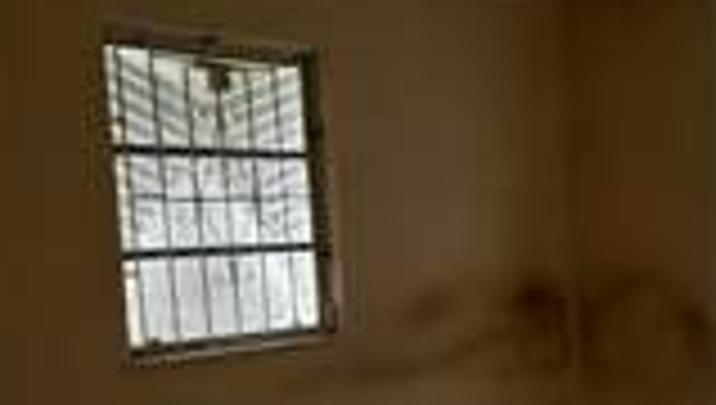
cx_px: 513
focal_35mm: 46
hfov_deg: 43.5
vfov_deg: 25.4
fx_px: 875
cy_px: 351
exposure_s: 1/13
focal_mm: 2.22
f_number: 2.2
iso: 2500
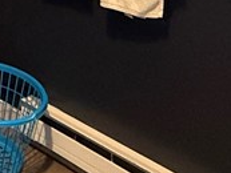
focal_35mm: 83
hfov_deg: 20.7
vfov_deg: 14.8
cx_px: -95
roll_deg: -2.5
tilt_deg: -4.3
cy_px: -168
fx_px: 554
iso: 400
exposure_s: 1/60
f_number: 2.2
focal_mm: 2.22
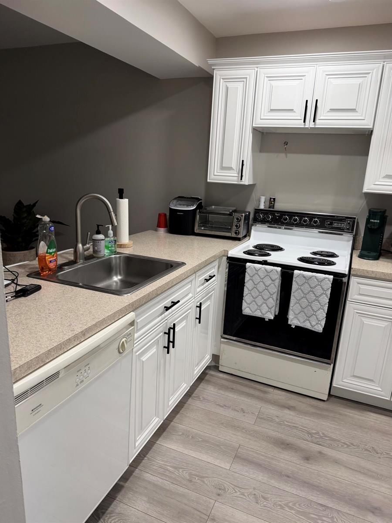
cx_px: 196
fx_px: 362
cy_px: 262
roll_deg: -4.2
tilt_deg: -16.3
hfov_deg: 56.8
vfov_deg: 71.6
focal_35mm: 24
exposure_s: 1/120
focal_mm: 6.76
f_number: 1.78
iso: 200
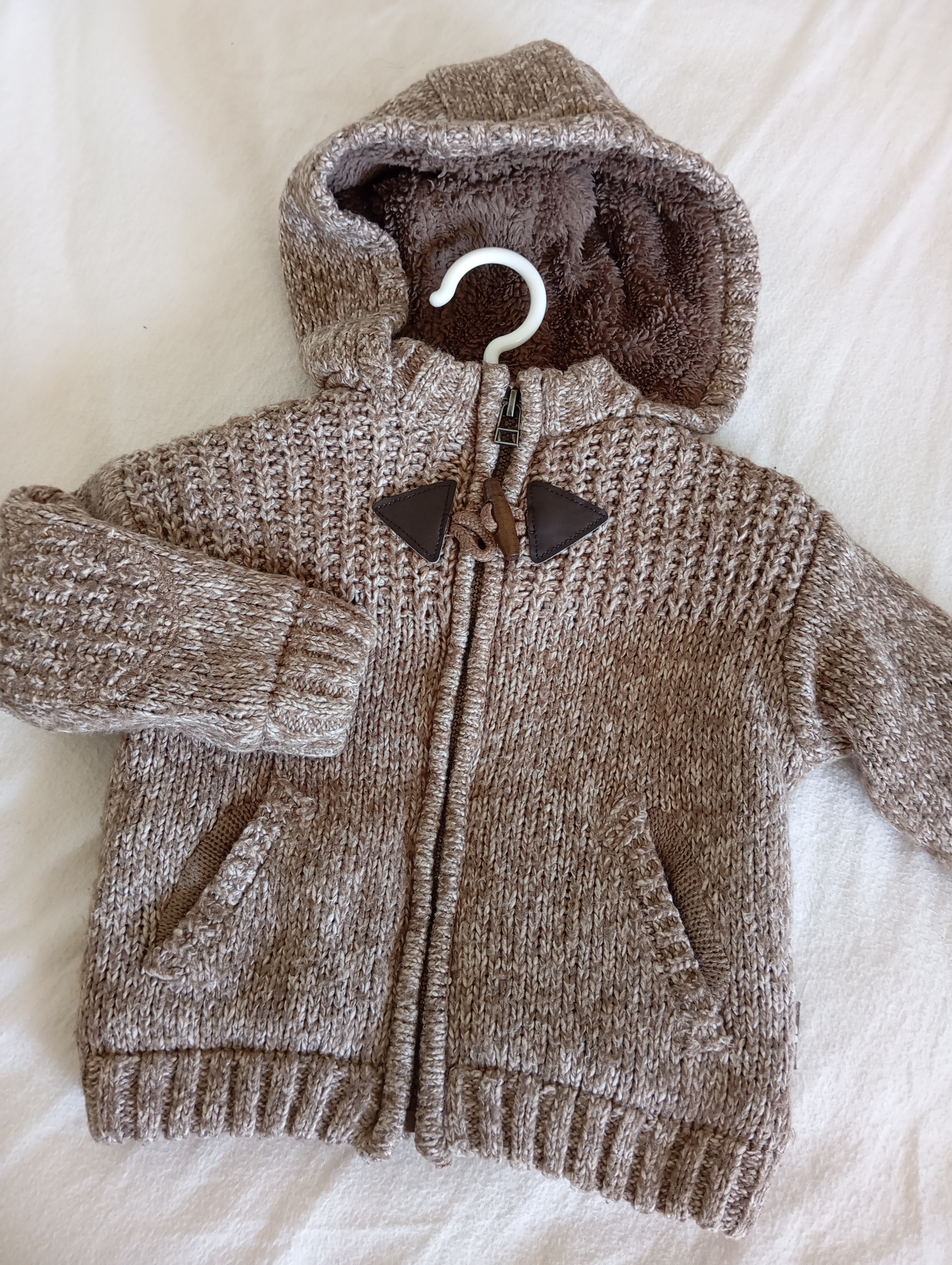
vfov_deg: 63.4
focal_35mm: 28
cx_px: 476
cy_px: 632
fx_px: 1024
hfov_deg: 49.9
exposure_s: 1/50
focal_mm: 4.22
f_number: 1.8
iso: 872
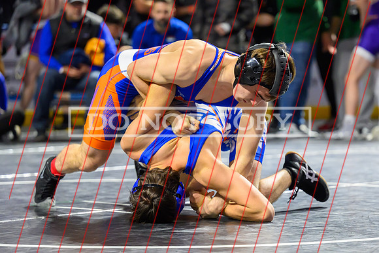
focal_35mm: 151
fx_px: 1593
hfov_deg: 13.6
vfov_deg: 9.1
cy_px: 155
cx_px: 232
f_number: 2.8
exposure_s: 1/800
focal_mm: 115
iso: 4000
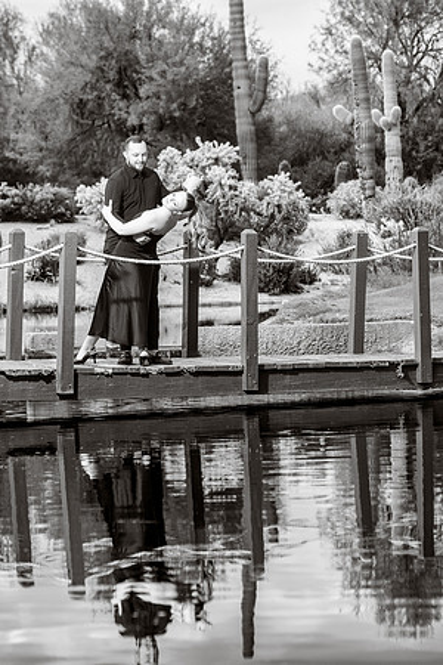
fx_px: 2436
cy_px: 332
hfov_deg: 10.4
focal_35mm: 132
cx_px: 222
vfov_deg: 15.5
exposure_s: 1/200
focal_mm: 132
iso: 400
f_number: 5.6
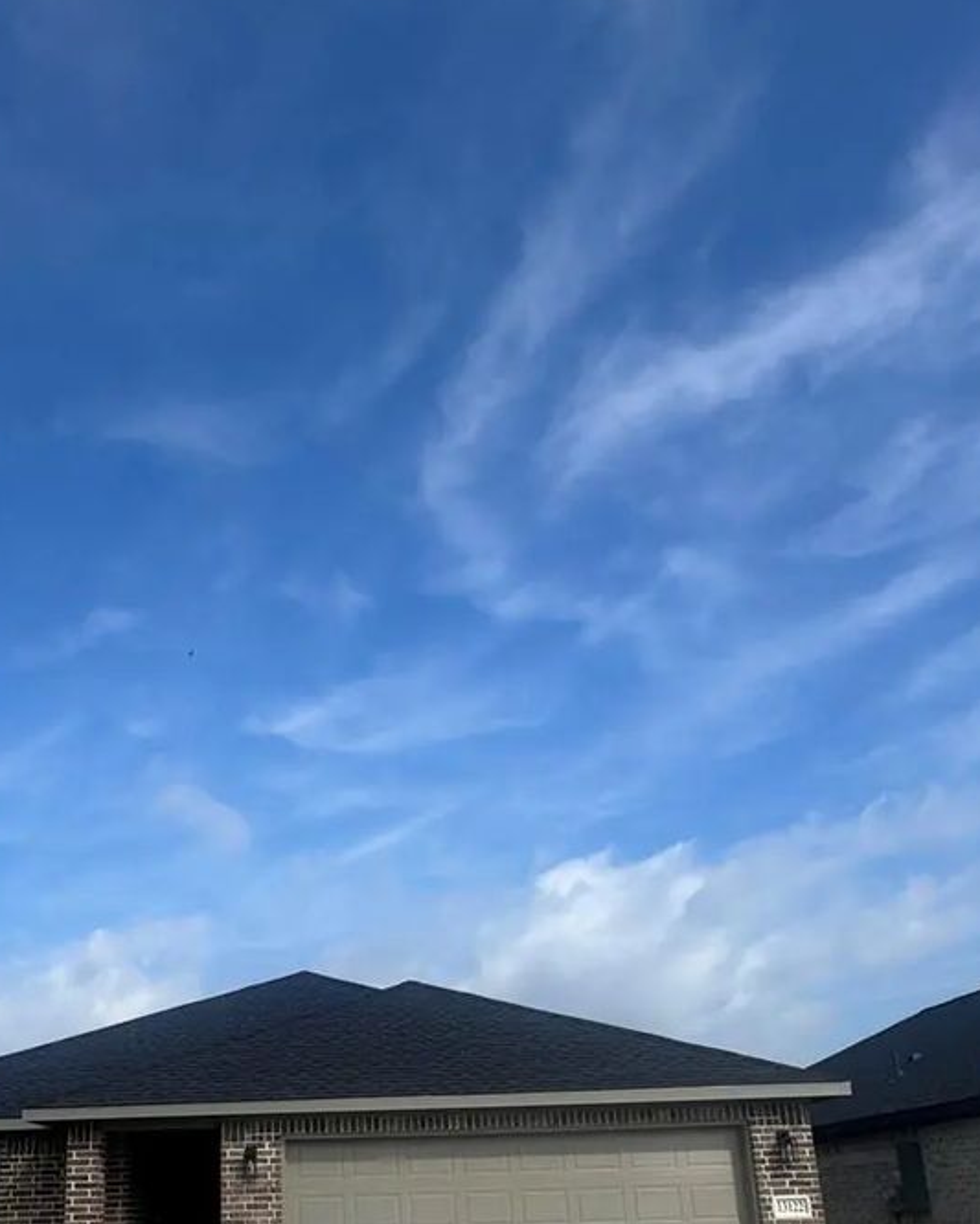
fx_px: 1015
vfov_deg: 58.2
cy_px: 951
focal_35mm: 28
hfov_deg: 50.6
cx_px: 329
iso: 50
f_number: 2.2
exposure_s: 1/2674
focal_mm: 2.22
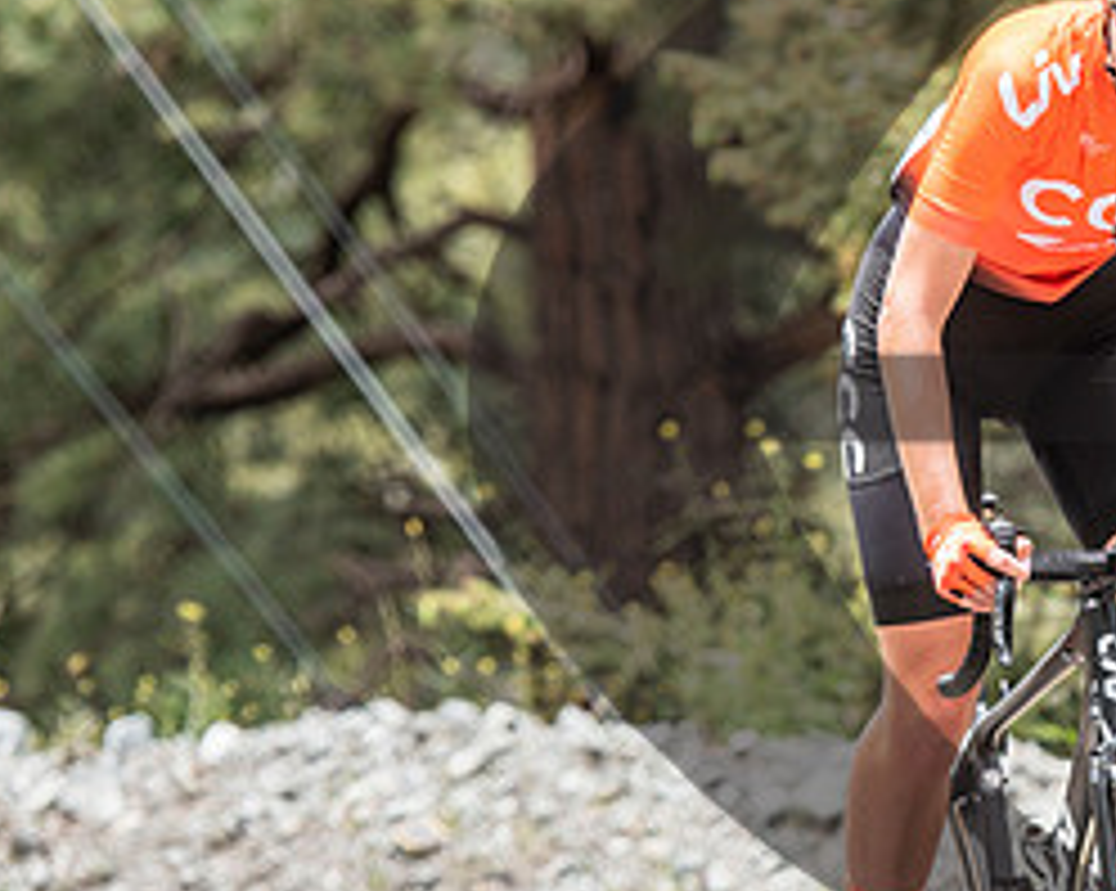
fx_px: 13564
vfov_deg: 3.8
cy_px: 505
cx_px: 993
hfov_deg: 4.7
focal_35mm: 411
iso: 400
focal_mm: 160
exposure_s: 1/1000
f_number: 5.6
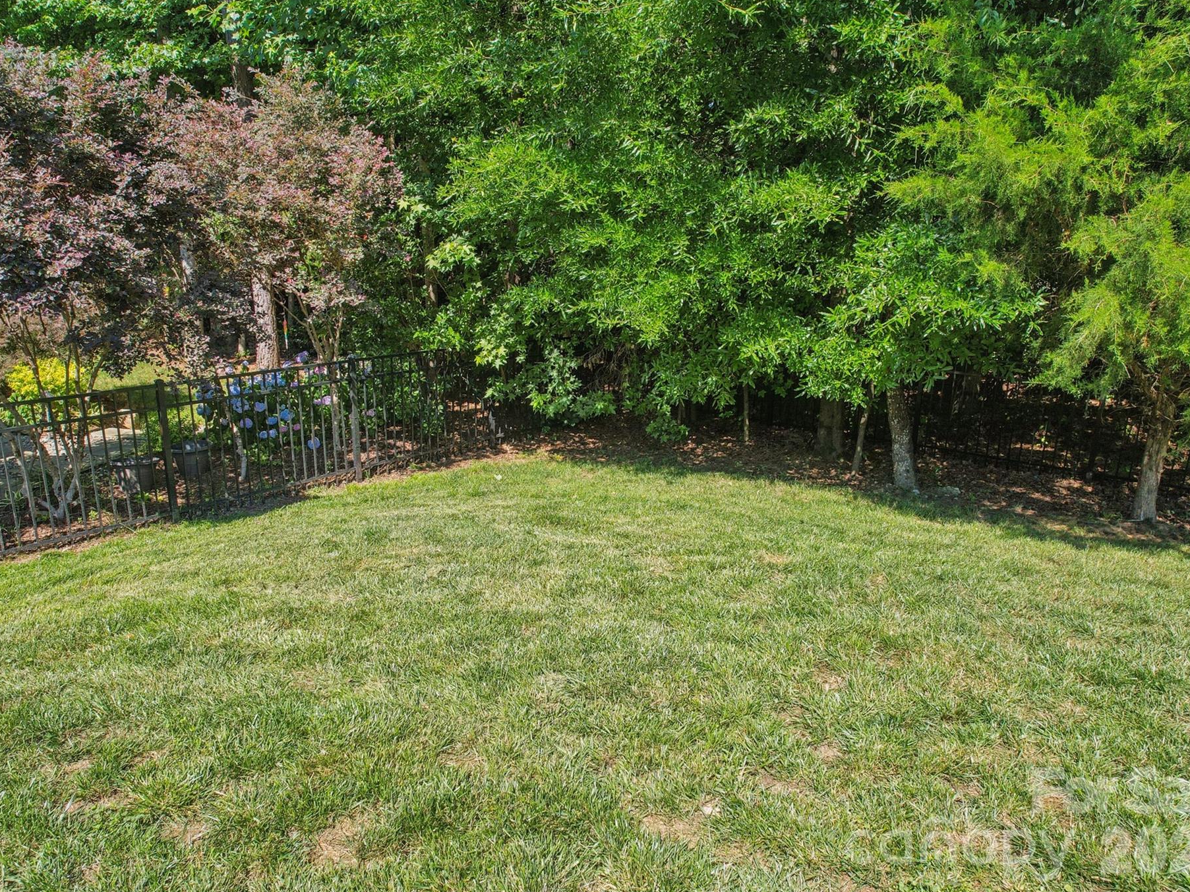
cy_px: 447
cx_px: 567
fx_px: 825
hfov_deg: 71.6
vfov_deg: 56.8
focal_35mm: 24
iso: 100
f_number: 2.8
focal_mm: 8.4
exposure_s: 1/80
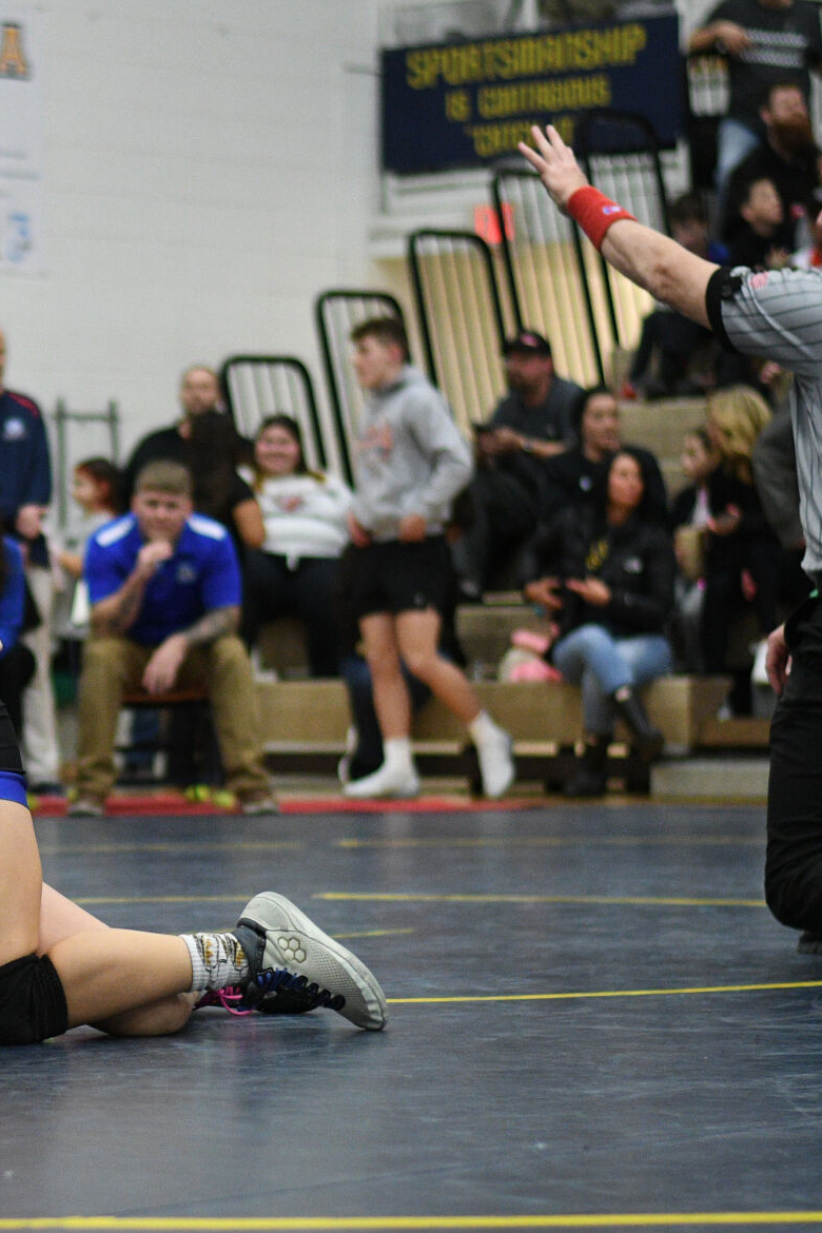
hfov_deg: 12.0
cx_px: -1
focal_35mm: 113
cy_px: 617
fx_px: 3870
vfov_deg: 18.1
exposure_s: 1/800
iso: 2200
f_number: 1.8
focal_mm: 50
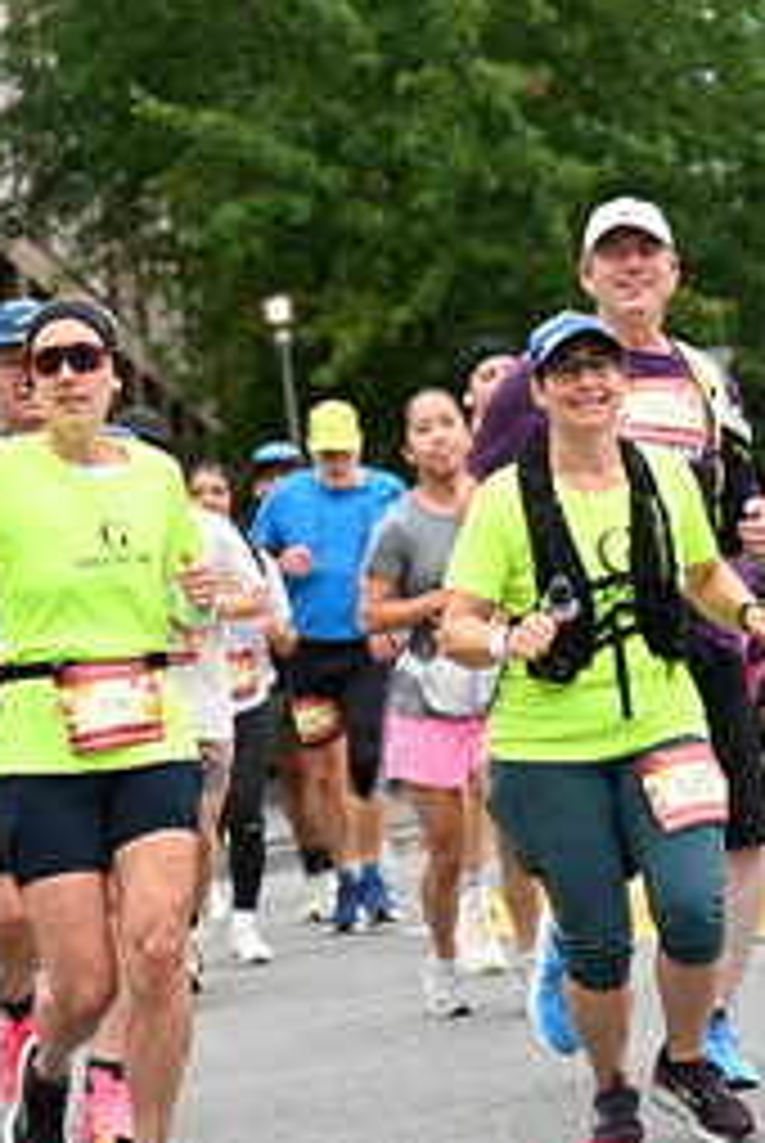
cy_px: 468
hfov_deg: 8.7
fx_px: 5022
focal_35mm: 158
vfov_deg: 13.0
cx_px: 272
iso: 1600
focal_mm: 73
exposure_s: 1/800
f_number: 4
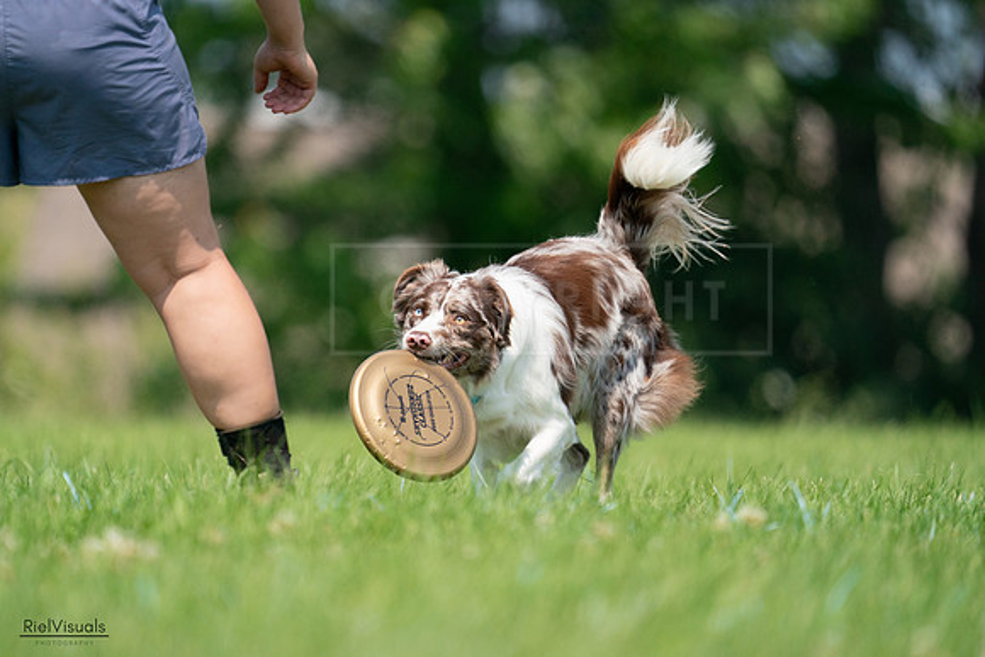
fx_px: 16420
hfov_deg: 3.4
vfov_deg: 2.3
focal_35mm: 600
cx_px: 492
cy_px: 328
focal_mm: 600
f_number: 6.3
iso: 1250
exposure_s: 1/4000
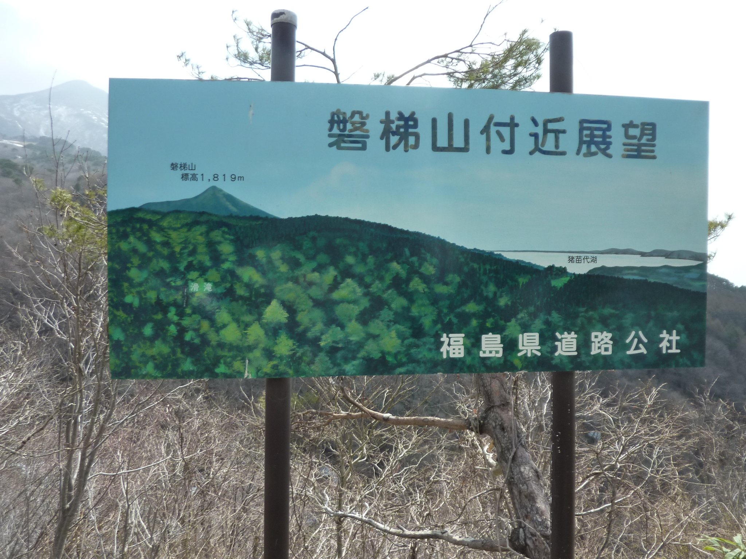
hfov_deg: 69.4
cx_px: 373
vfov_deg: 54.9
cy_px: 280
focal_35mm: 25
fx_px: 539
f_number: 4
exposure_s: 1/400
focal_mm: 4.1
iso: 125
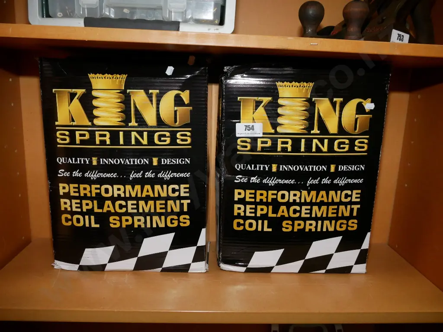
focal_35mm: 30
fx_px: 384
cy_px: 166
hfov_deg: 59.9
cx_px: 222
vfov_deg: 46.8
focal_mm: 15
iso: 1600
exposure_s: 1/100
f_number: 5.6
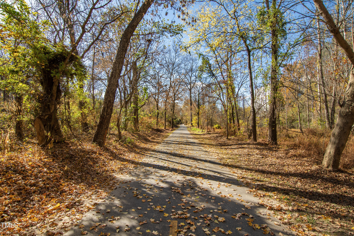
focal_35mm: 20
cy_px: 118
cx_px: 177
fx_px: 192
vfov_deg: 63.2
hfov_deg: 85.4
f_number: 8
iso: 100
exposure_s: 1/60
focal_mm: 13
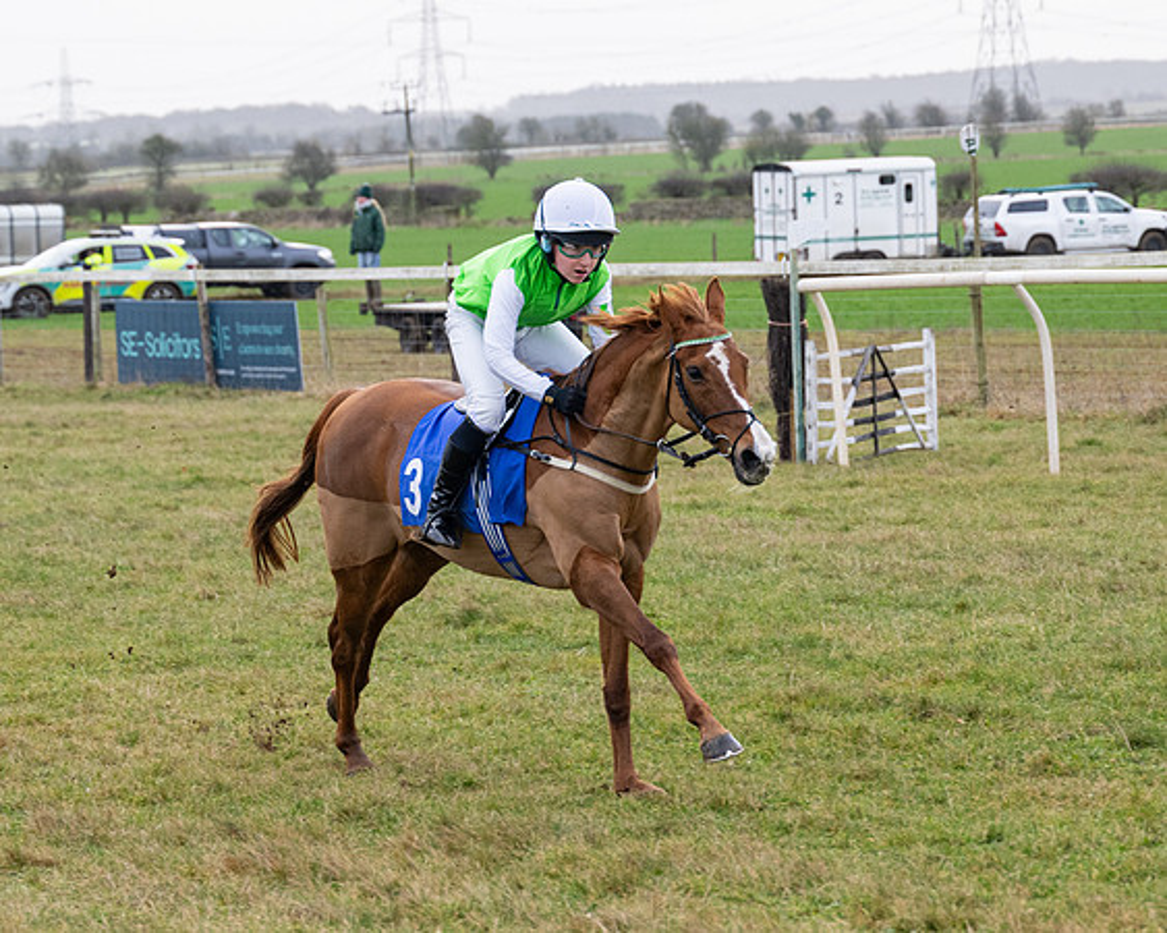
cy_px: 521
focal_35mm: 170
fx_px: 5870
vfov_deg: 9.1
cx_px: 639
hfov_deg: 11.4
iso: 500
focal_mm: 98
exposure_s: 1/800
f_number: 5
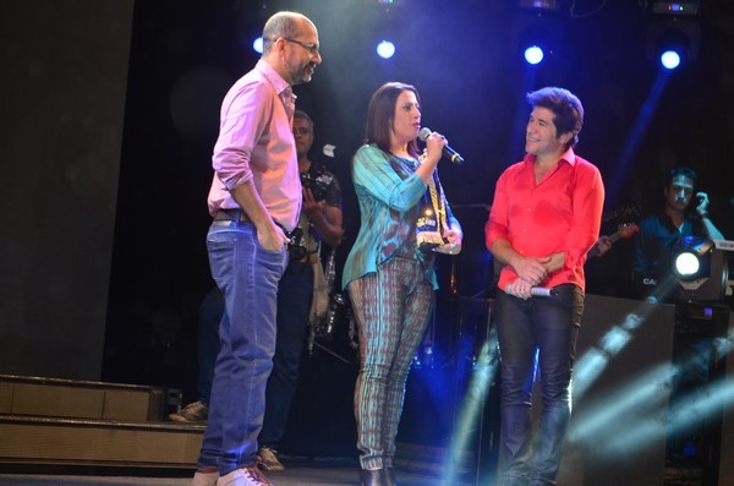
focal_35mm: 78
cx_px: 367
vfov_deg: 17.4
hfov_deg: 26.0
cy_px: 243
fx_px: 1587
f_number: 5.6
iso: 320
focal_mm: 52
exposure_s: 1/60
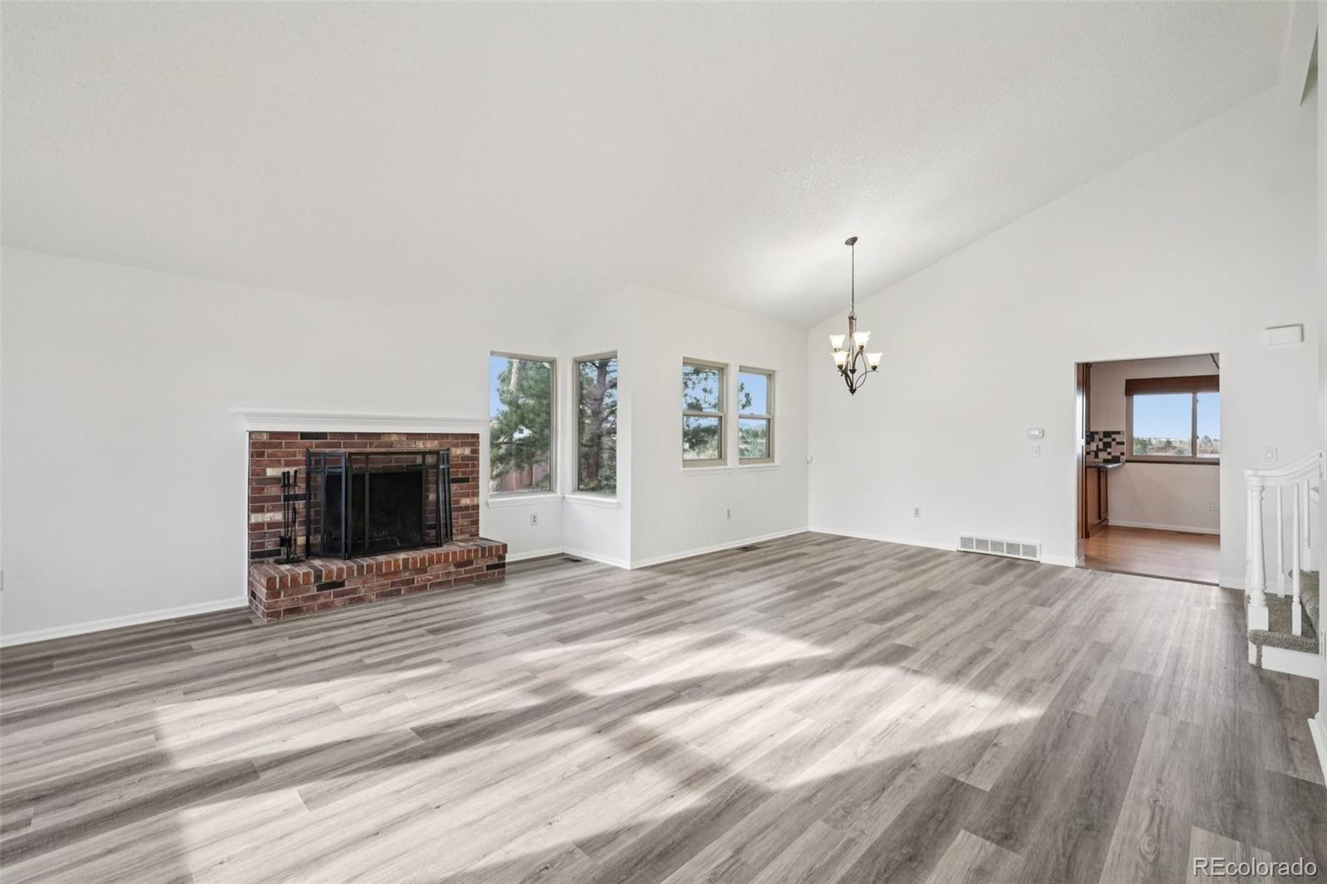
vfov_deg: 75.1
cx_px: 664
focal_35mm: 16
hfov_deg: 98.2
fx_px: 575
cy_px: 442
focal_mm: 10.4
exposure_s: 1/25
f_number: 8
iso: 800
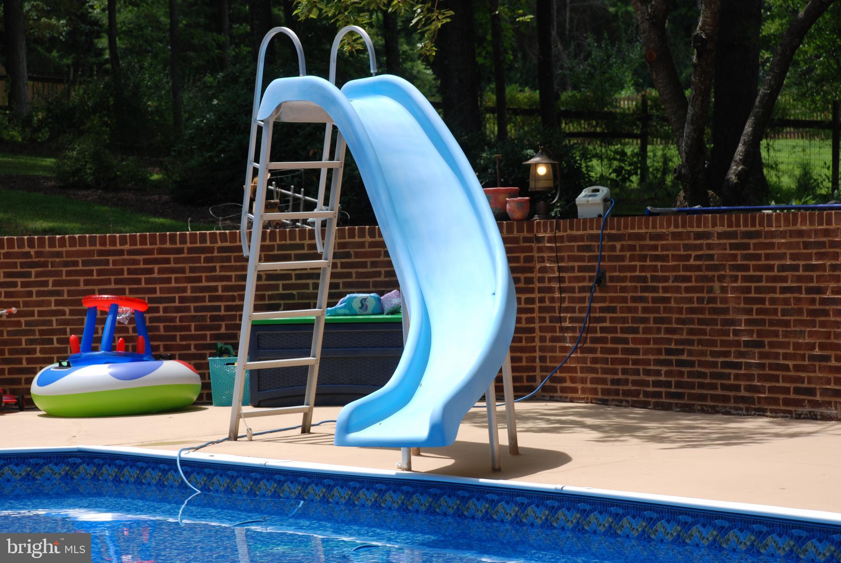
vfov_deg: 11.4
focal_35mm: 120
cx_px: 420
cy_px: 282
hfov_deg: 17.0
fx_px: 2806
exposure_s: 1/200
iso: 100
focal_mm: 80
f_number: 9
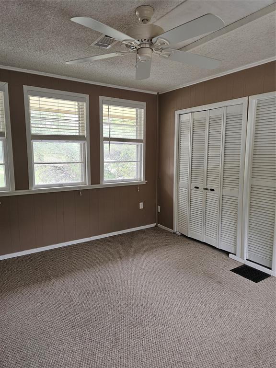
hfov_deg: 58.9
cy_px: 184
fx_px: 245
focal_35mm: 23
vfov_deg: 73.9
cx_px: 138
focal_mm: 6.3
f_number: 1.7
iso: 100
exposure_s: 1/207
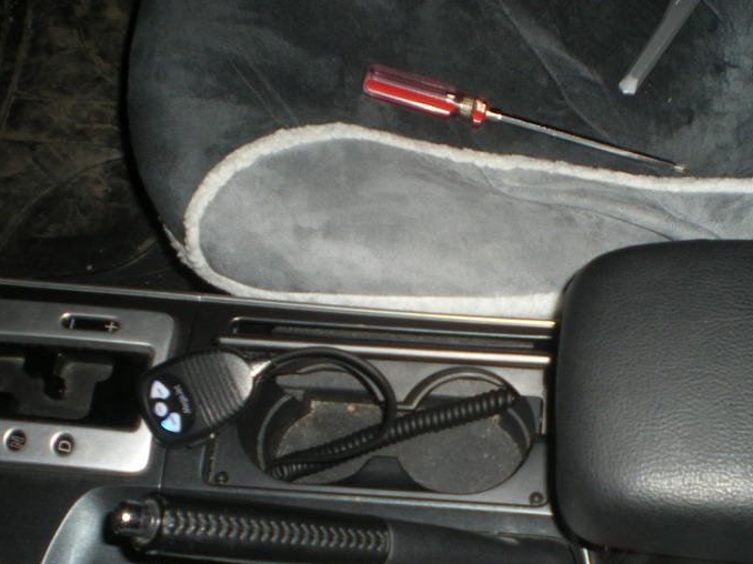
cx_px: 496
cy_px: 364
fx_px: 1131
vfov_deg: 27.9
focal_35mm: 52
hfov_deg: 36.5
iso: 100
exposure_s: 1/50
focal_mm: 6.3
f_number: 3.1
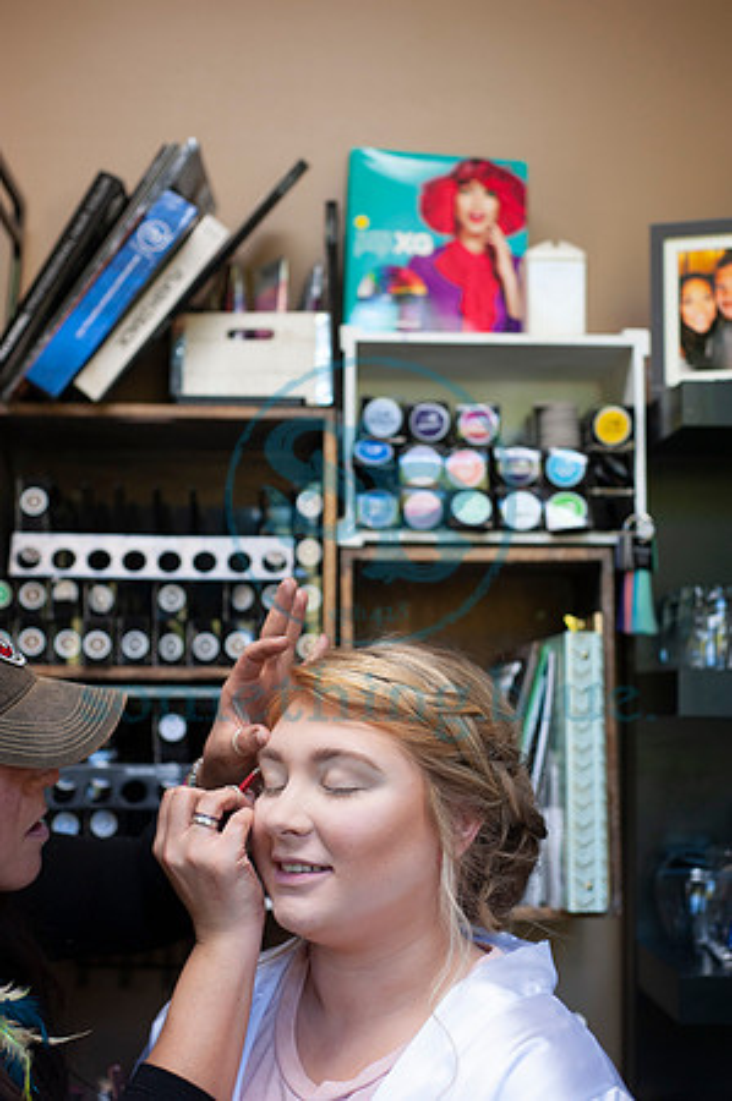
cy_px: 550
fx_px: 1528
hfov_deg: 26.9
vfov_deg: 39.6
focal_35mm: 50
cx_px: 366
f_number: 2.8
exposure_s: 1/160
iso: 320
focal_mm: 50
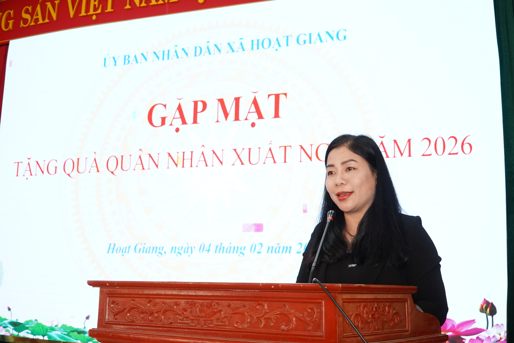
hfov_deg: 48.5
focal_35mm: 40
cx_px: 257
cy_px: 172
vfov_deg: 33.4
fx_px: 571
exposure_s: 1/80
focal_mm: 27
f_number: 6.3
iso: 2000
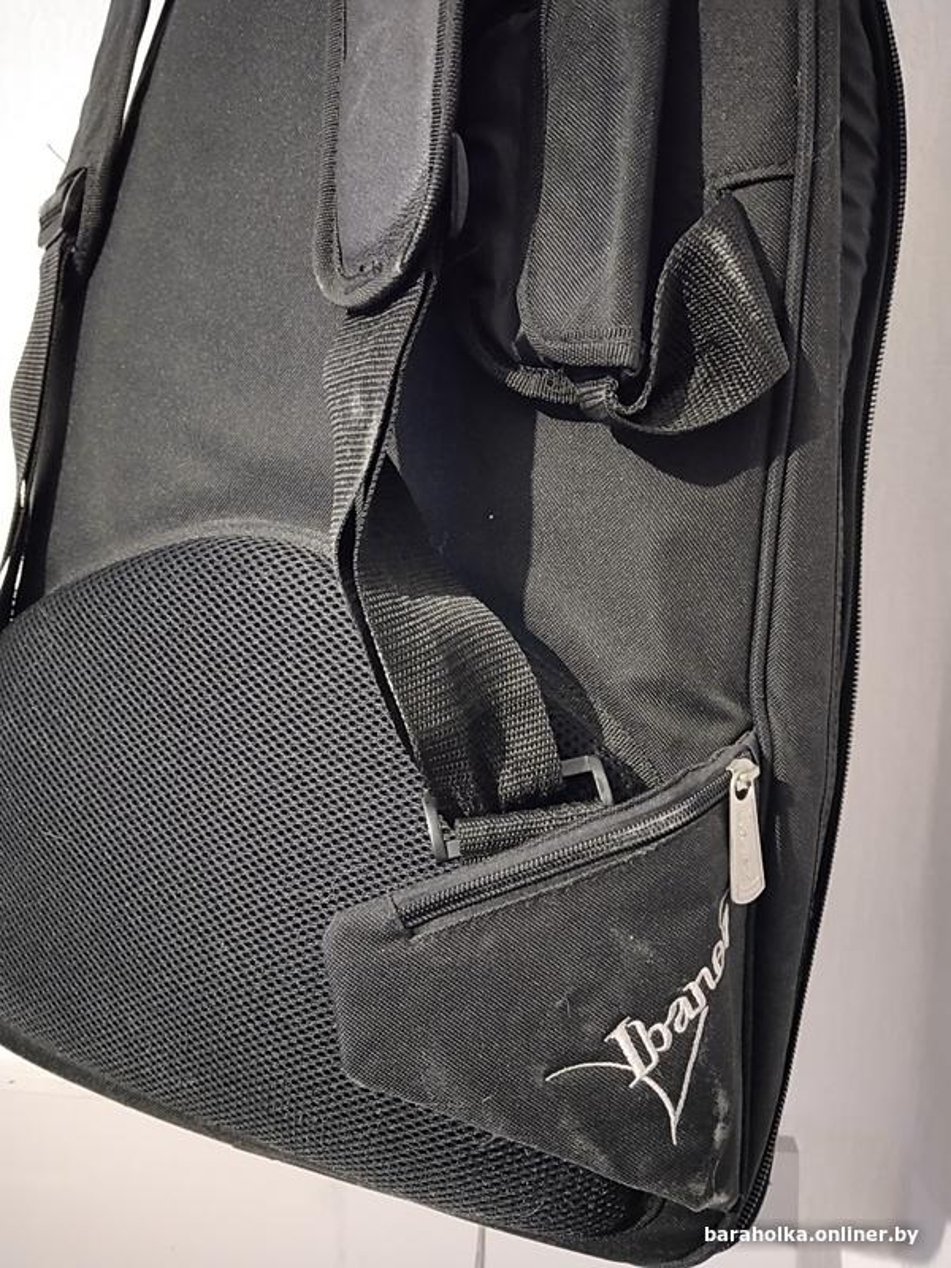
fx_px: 952
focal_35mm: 26
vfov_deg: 67.3
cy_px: 634
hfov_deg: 53.1
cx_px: 476
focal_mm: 4.05
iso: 14365
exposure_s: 1/15
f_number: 1.8
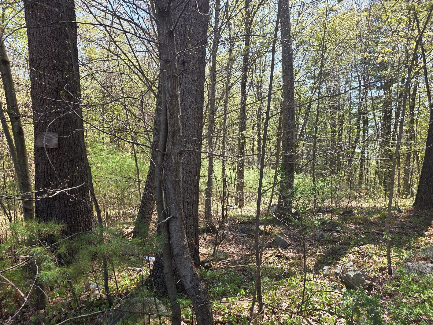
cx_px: 216
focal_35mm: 23
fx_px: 288
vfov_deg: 58.9
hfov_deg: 73.9
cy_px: 162
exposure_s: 1/359
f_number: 1.7
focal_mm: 6.25
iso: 32
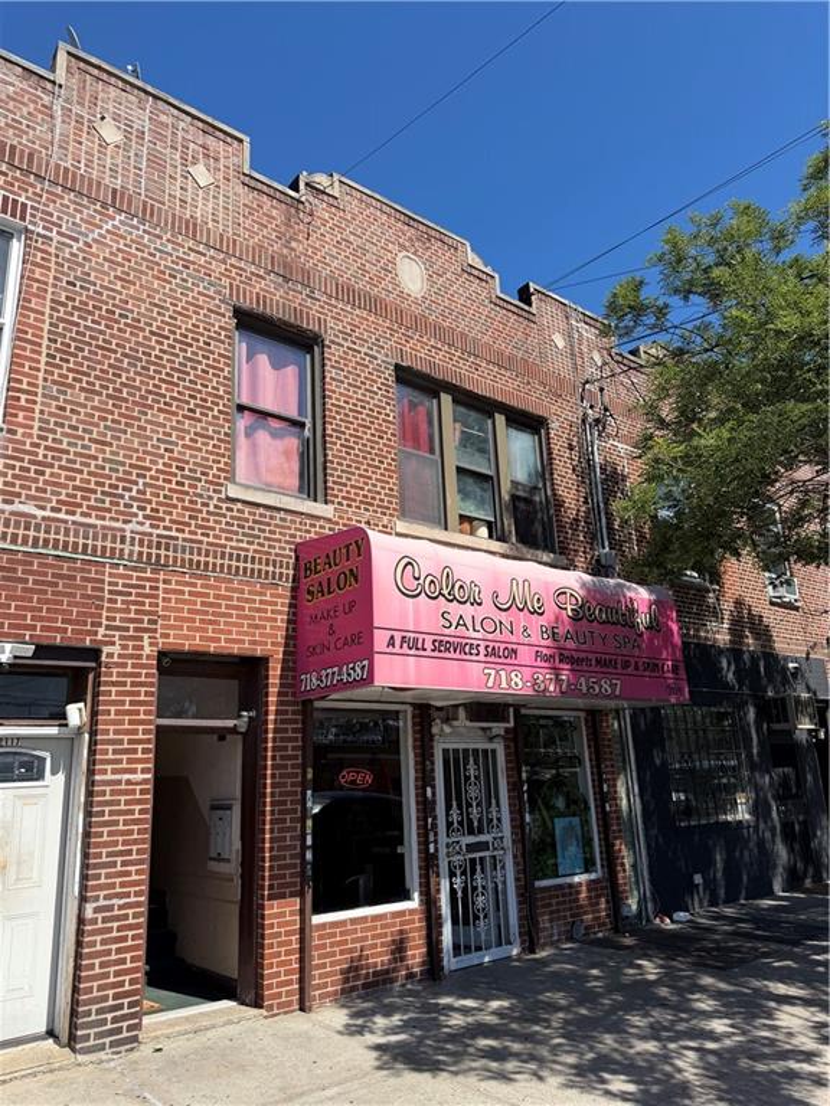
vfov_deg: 71.6
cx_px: 415
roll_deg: +2.4
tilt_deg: +16.1
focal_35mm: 24
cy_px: 553
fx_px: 767
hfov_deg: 56.8
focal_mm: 6.76
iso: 80
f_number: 1.78
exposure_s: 1/3953
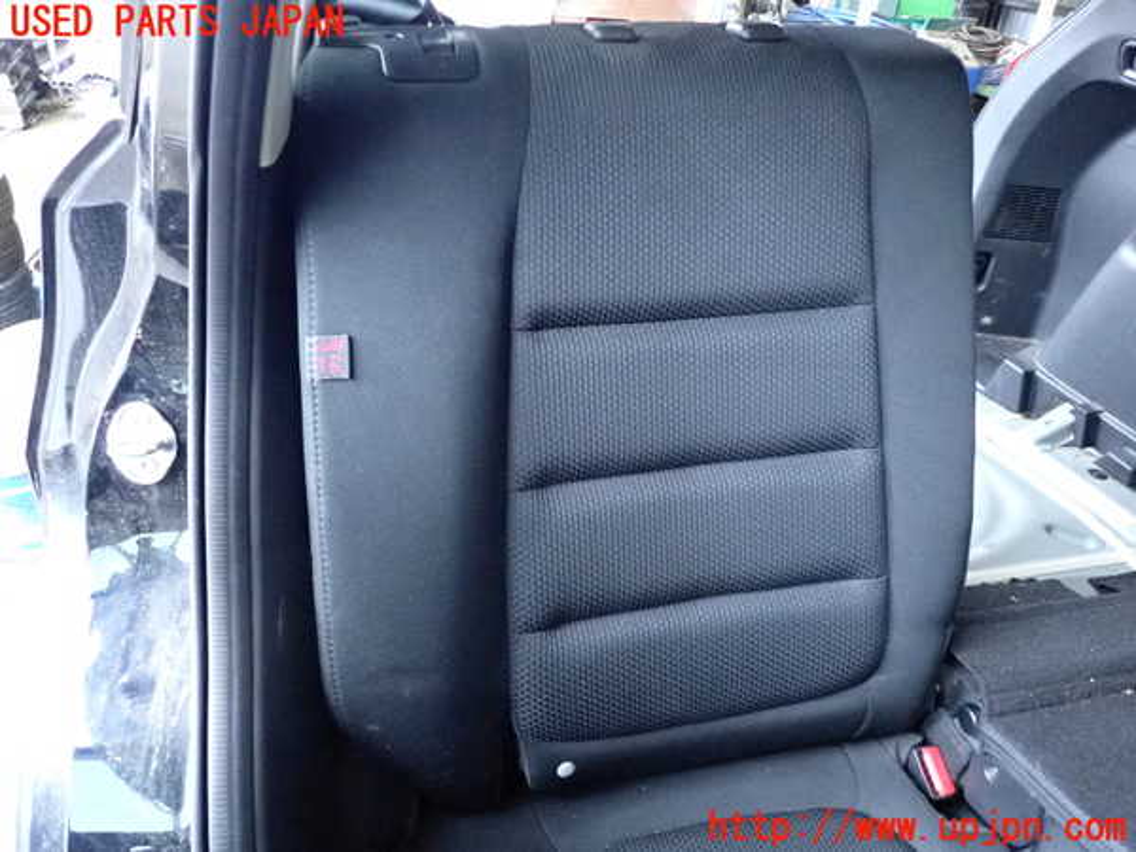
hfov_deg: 69.4
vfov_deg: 54.9
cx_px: 568
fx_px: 820
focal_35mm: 25
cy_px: 426
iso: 2000
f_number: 2
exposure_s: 1/125
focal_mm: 4.5
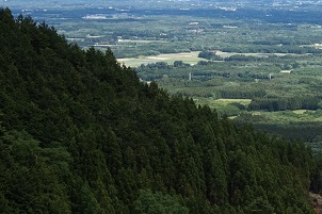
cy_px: 86
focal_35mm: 93
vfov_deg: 14.7
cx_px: 324
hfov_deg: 21.2
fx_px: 831
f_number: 10
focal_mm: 26
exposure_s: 1/100
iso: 100
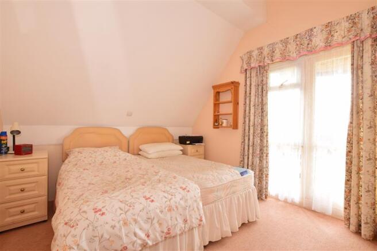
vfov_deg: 77.3
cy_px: 126
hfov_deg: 100.4
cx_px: 188
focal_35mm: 15
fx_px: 157
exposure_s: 1/1.6
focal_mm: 10
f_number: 20
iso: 400
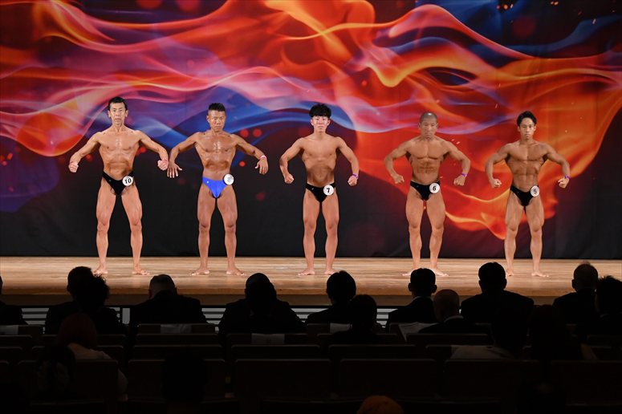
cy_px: 207
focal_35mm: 117
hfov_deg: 17.5
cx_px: 311
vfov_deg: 11.7
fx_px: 2021
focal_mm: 78
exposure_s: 1/400
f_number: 5.6
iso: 3200
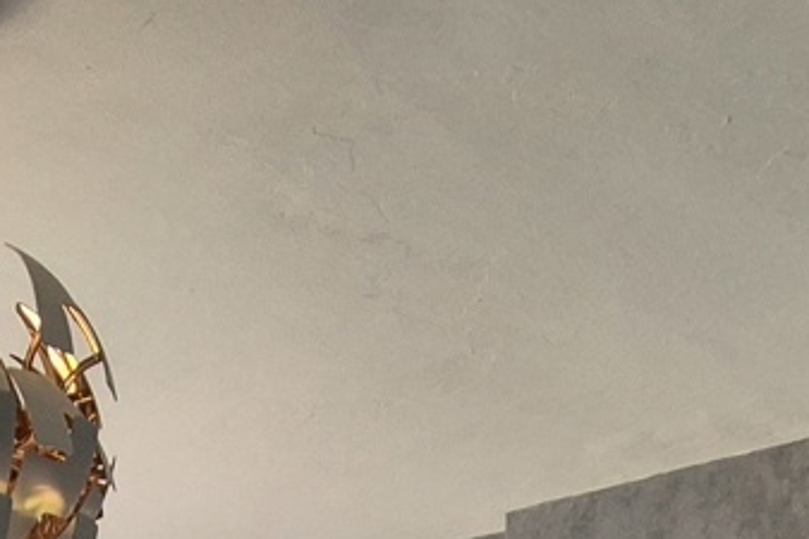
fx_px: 1437
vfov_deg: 14.3
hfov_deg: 30.7
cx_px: 160
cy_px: 1291
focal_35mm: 64
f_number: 2.2
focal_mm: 2.2
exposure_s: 1/50
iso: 80
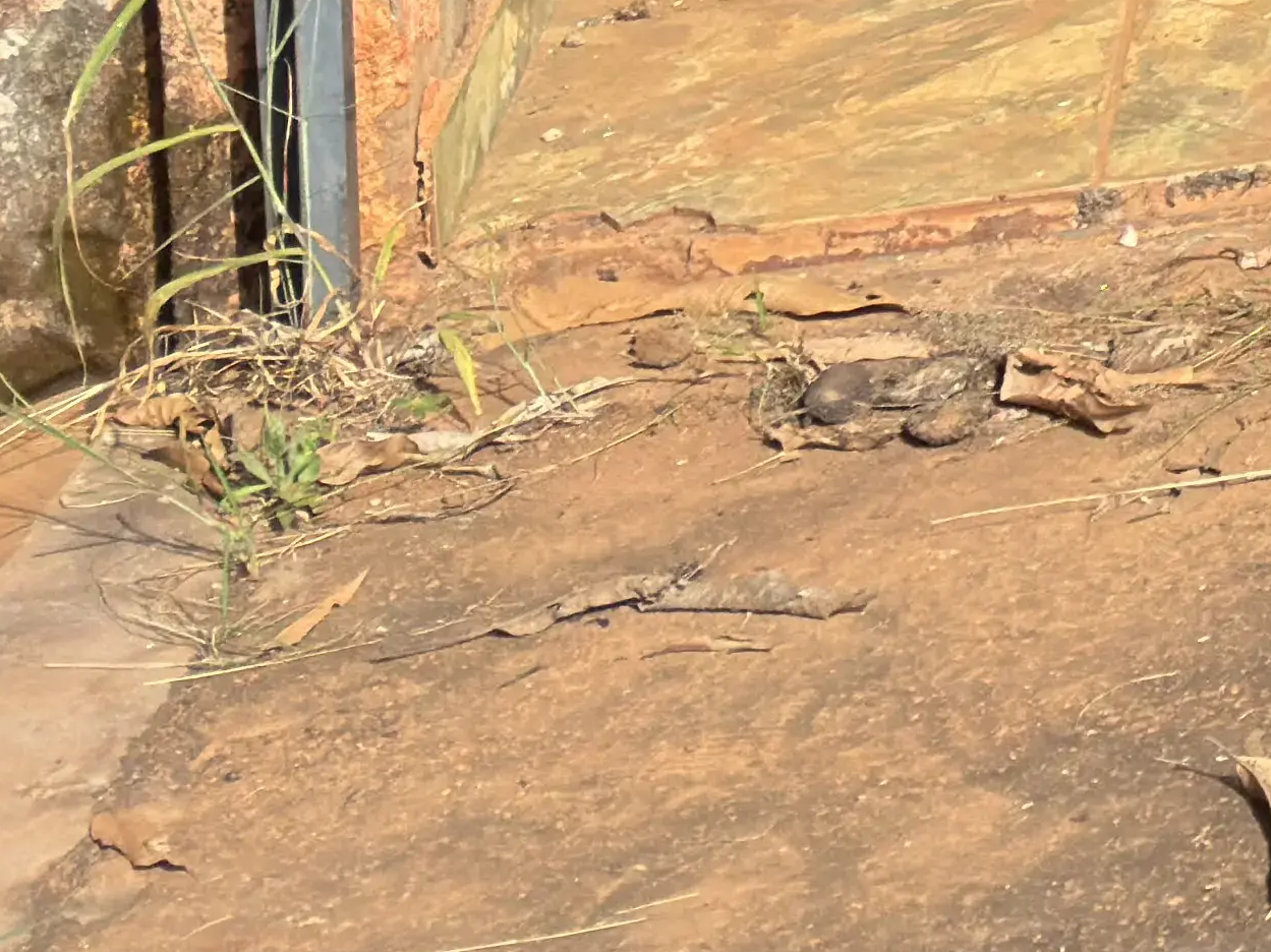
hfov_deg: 9.6
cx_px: 3929
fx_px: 5690
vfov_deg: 8.2
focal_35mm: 155
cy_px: -1841
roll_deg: -0.9
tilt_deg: -5.5
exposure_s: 1/1669
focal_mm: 6.76
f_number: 1.78
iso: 100
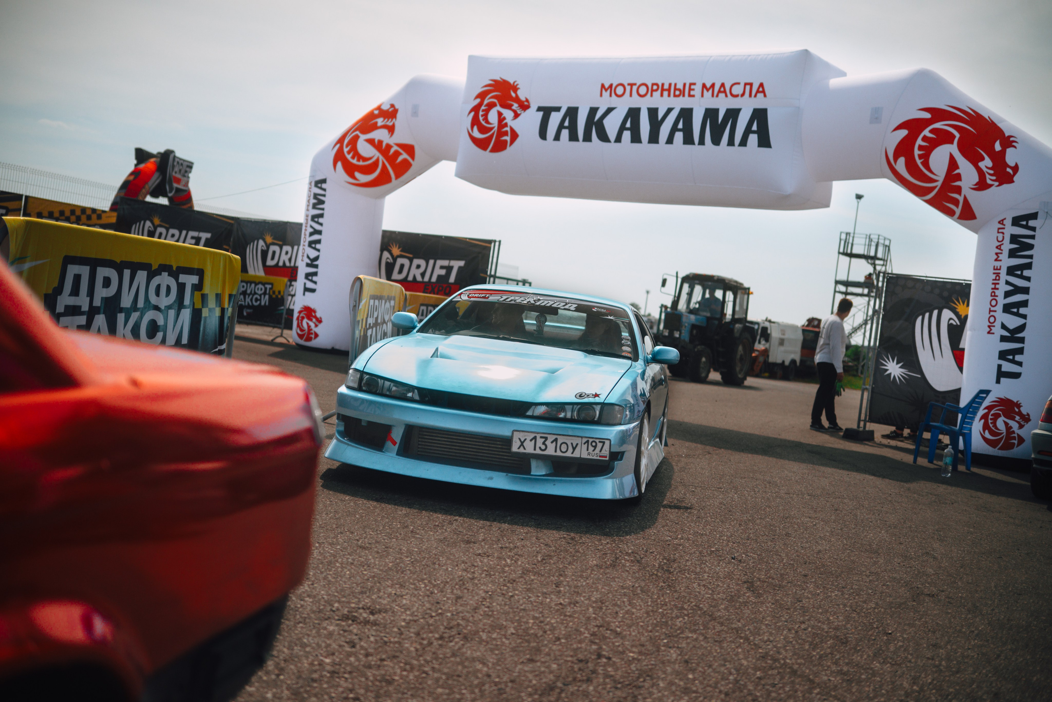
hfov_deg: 48.4
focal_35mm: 40
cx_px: 526
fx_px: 1169
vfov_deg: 33.4
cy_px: 351
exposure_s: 1/8000
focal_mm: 40
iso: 800
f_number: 2.2
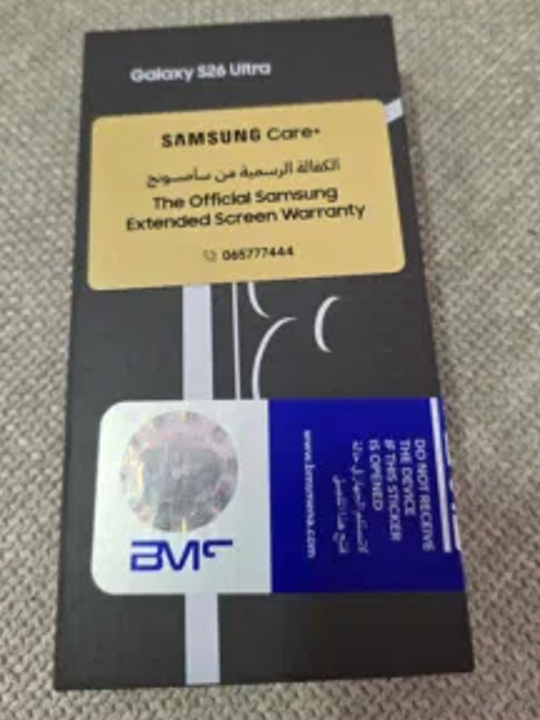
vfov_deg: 56.4
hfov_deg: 44.2
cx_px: 268
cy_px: 292
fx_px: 666
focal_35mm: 32
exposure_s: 1/51
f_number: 1.7
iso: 125
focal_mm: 6.3
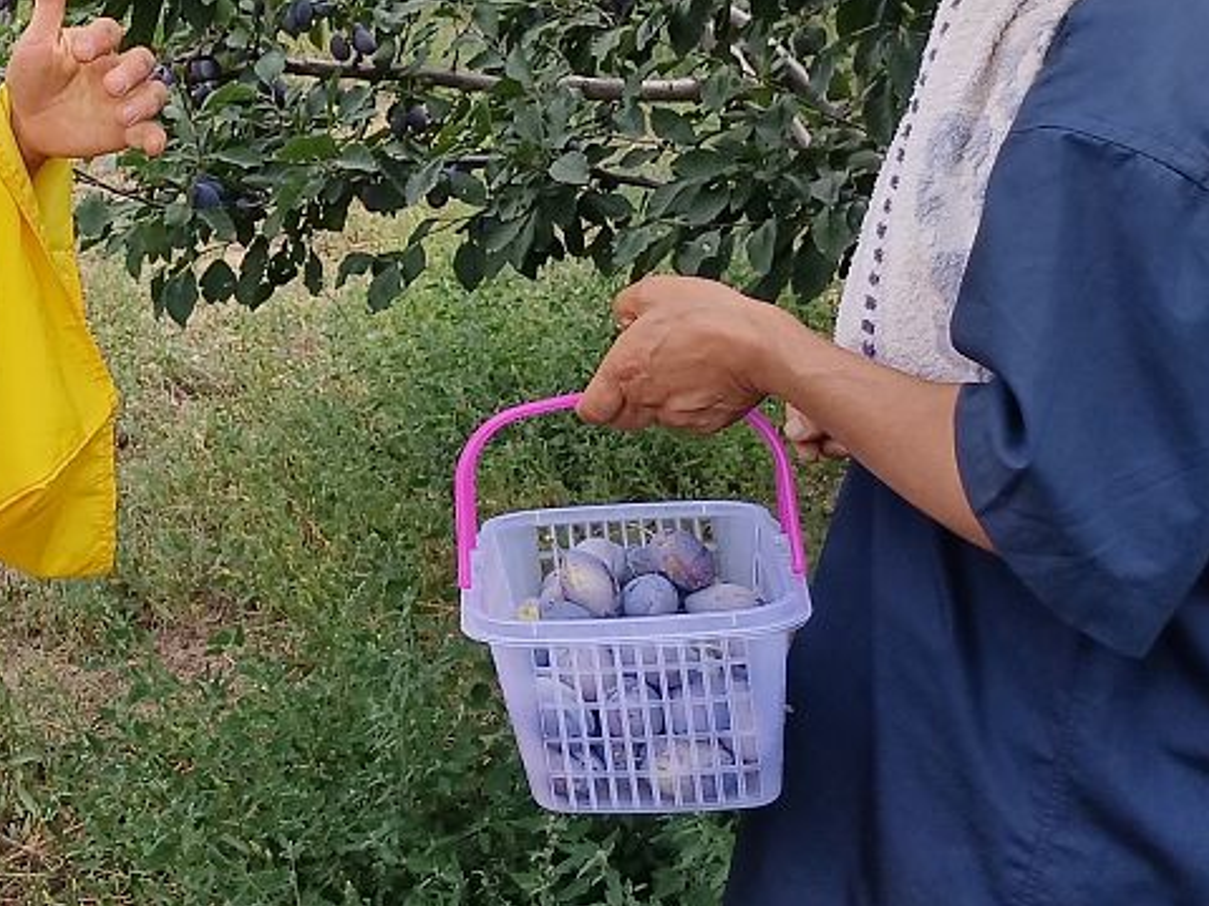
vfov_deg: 22.0
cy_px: 70
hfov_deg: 27.5
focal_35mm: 65
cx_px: -96
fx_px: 2270
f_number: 1.8
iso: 100
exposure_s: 1/699
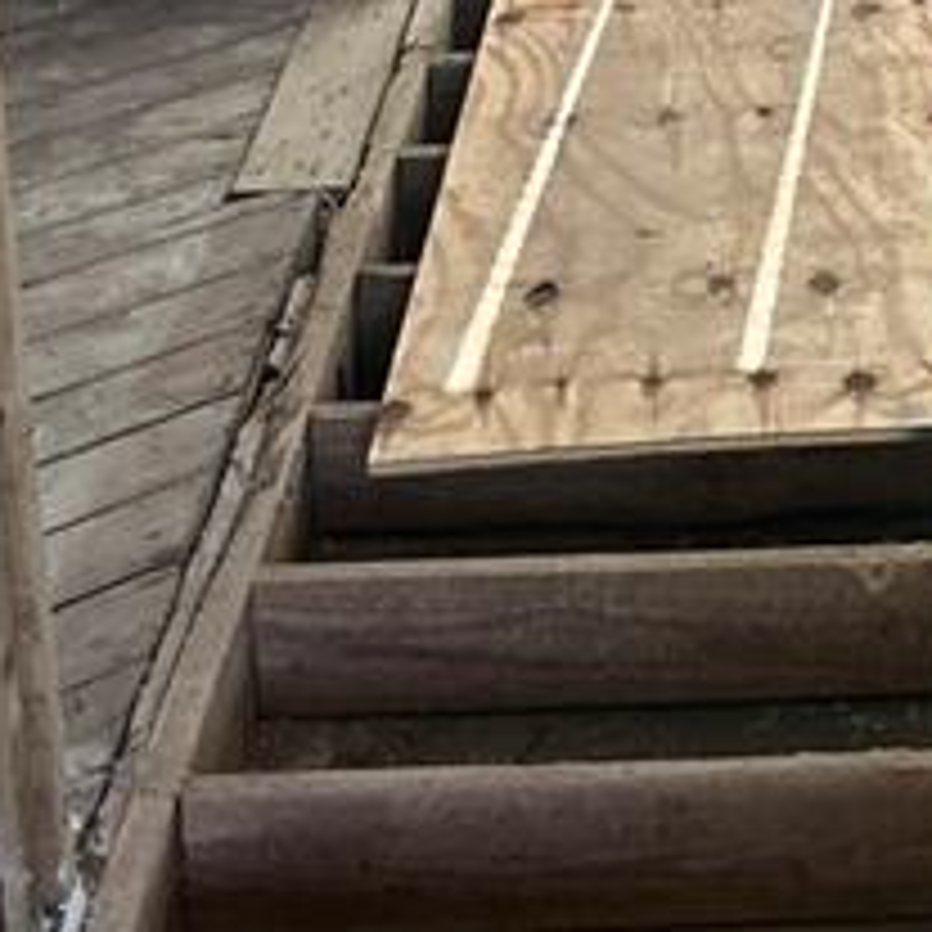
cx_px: 1220
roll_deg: +1.8
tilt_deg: -13.7
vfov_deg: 12.9
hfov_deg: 12.7
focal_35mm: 133
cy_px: -113
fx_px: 4051
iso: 125
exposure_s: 1/121
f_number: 1.5
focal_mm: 5.7
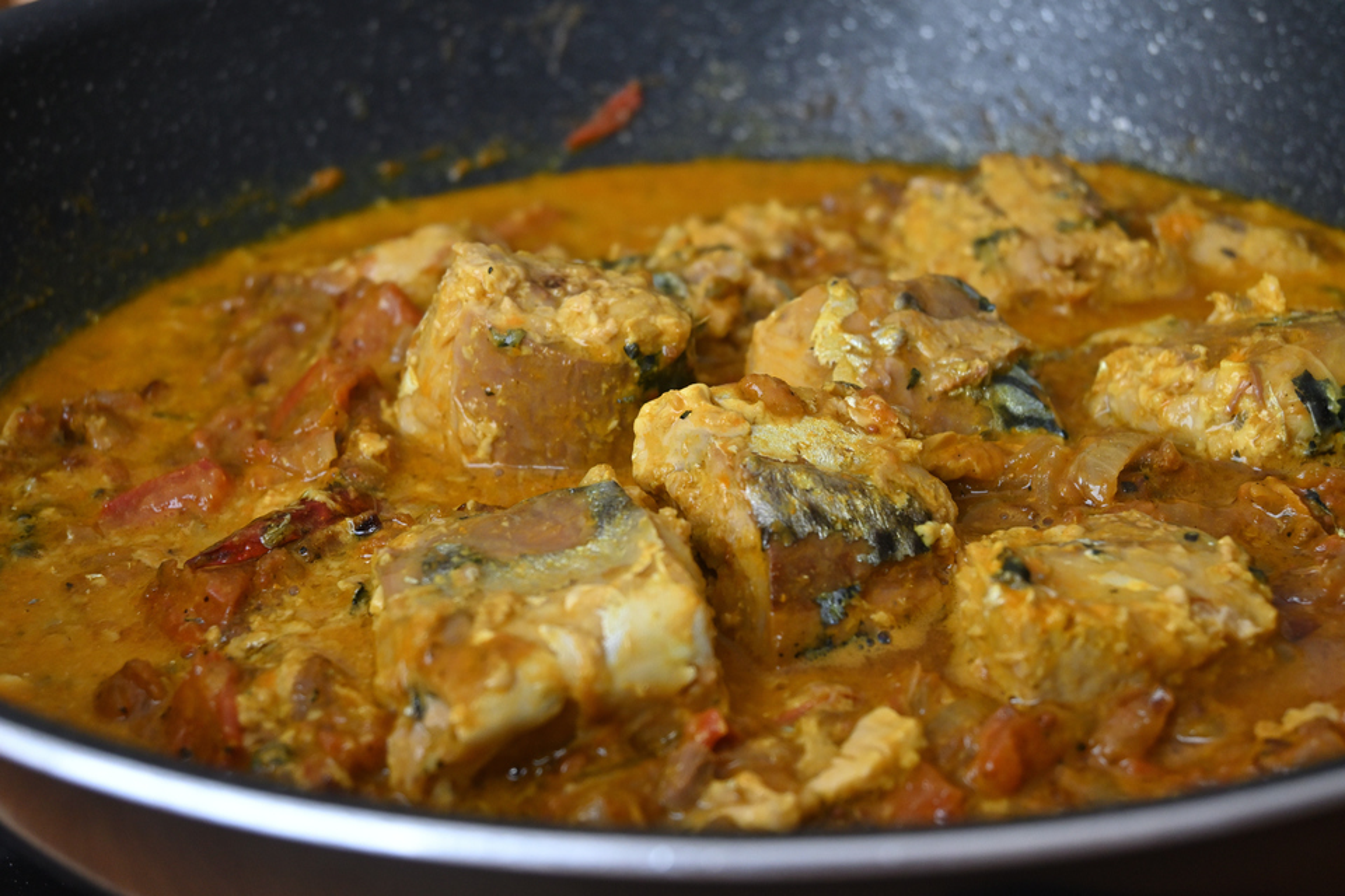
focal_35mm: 63
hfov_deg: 31.9
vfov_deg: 21.6
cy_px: 448
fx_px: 2354
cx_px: 672
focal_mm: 42
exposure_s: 1/80
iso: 800
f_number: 5.6
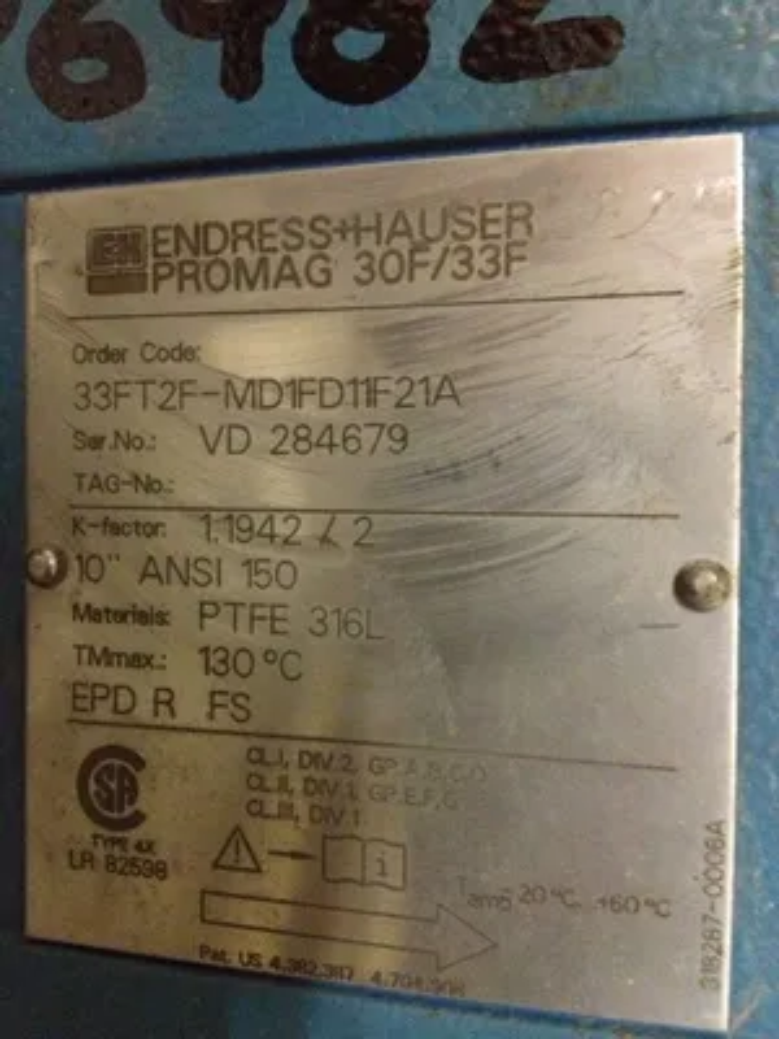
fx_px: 1050
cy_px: 520
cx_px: 390
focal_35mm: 35
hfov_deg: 40.7
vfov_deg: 52.6
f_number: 2.4
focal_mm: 4.28
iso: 800
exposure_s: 1/15
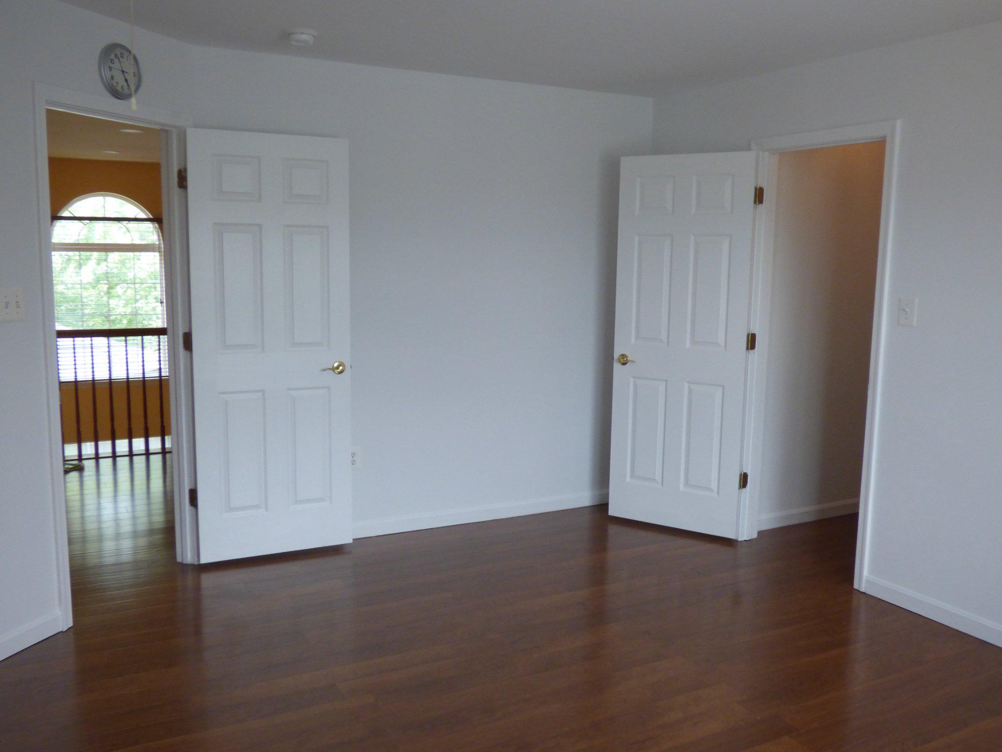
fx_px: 868
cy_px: 376
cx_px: 501
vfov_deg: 46.8
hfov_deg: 60.0
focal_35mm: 30
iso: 250
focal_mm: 5.29
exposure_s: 1/60
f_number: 3.3
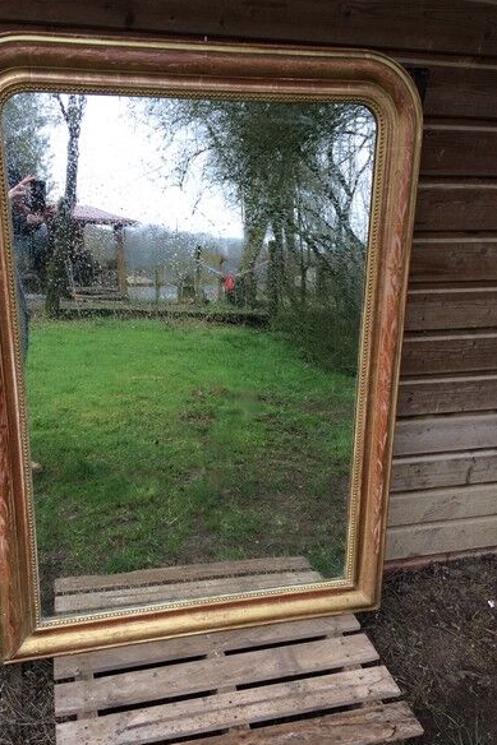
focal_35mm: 31
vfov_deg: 60.3
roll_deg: -3.3
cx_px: 211
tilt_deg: -27.8
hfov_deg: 42.2
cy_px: 376
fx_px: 642
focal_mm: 4.15
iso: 32
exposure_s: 1/103
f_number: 2.2
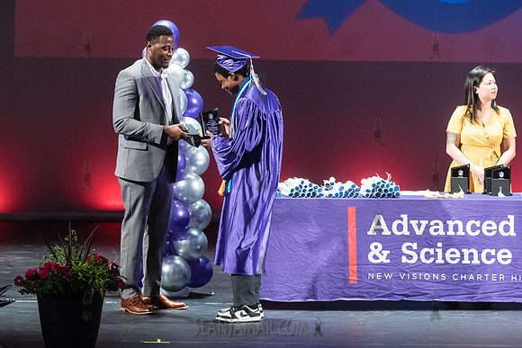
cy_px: 157
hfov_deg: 13.7
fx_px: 2176
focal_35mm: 150
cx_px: 196
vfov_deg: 9.2
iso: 4000
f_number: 3.5
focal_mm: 120
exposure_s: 1/200
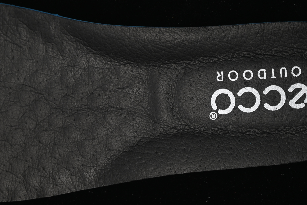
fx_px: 972
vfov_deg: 12.0
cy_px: 104
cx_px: 111
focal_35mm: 114
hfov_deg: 17.9
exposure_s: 1/40
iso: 160
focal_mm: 50
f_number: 6.3
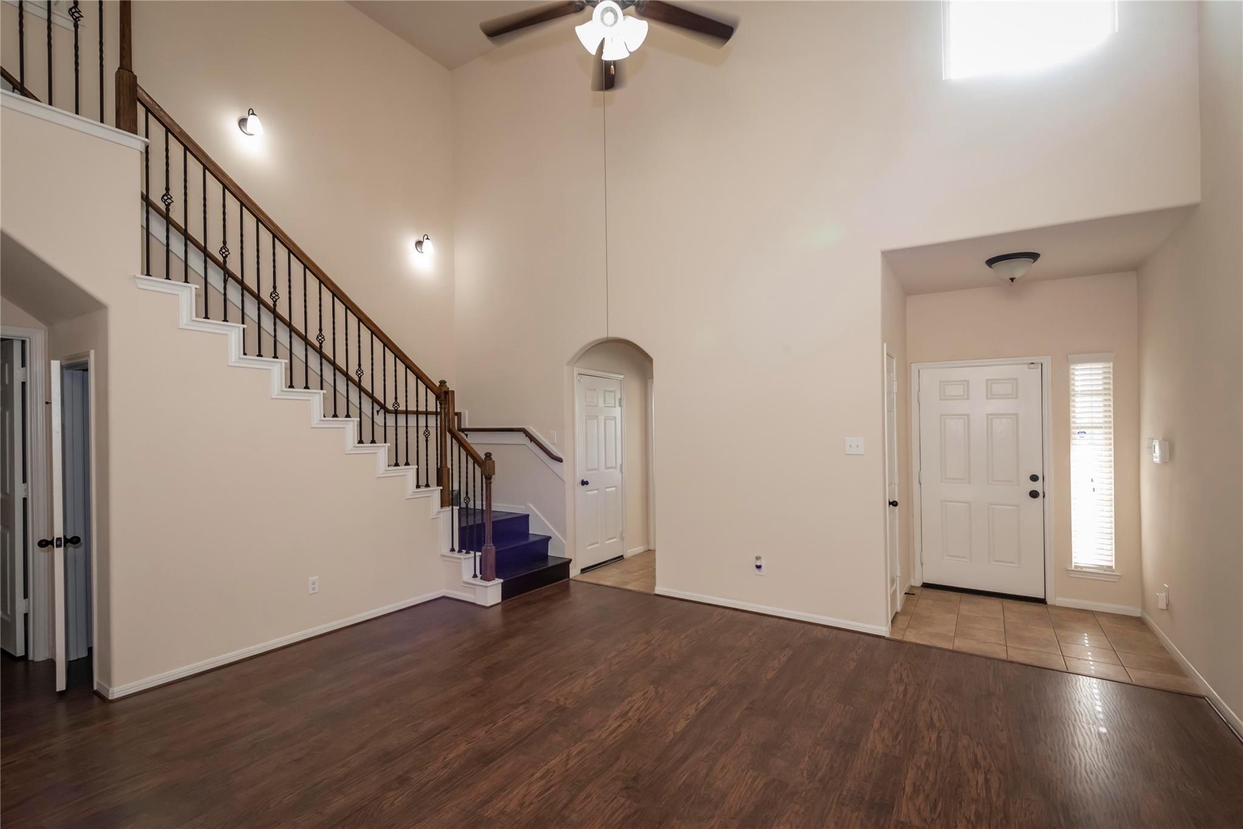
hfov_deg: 96.7
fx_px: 552
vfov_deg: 73.8
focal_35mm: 16
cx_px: 622
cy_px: 414
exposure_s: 1/80
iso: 2500
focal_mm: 16
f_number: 10
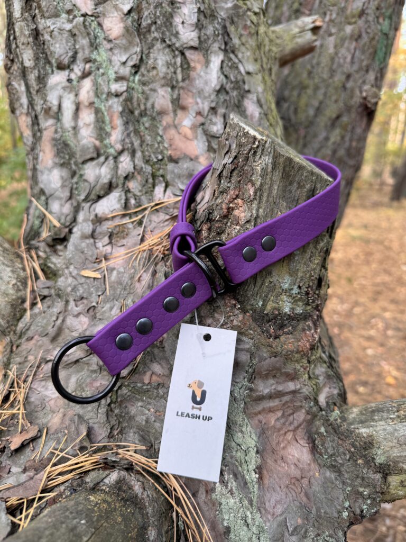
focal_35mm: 24
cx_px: 203
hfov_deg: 56.8
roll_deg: -0.8
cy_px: 271
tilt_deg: -15.8
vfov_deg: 71.6
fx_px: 375
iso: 64
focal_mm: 6.76
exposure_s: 1/165
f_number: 1.78
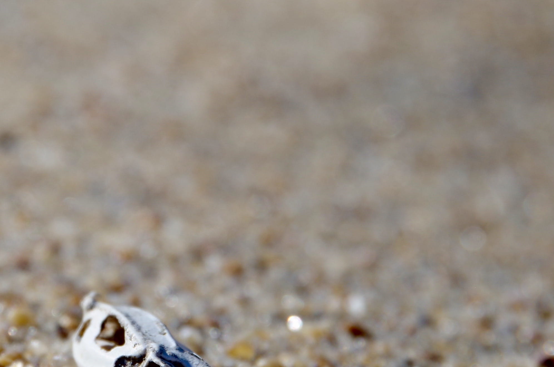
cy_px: 230
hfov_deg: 5.5
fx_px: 5713
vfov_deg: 3.7
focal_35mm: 372
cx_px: 111
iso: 100
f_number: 7.1
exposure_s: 1/250
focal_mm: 100
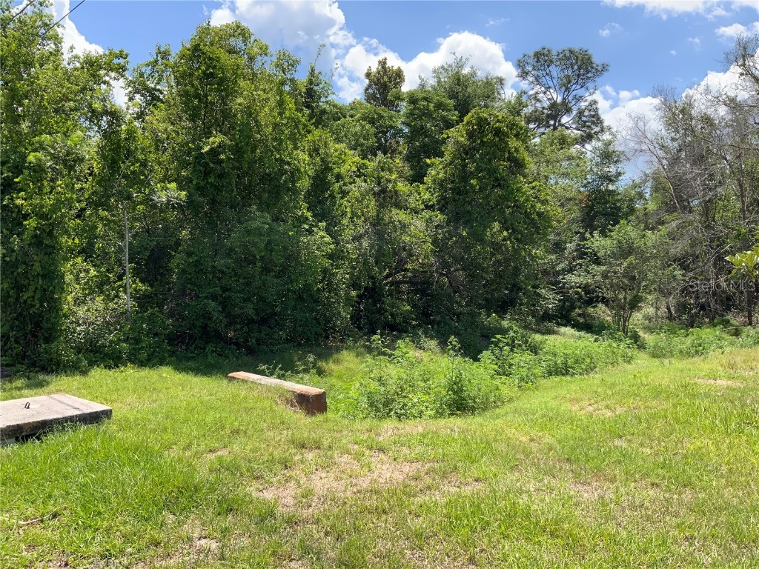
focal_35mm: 29
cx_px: 380
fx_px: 636
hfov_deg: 61.7
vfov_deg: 48.2
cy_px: 284
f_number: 1.8
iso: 16
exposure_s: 1/962
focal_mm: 3
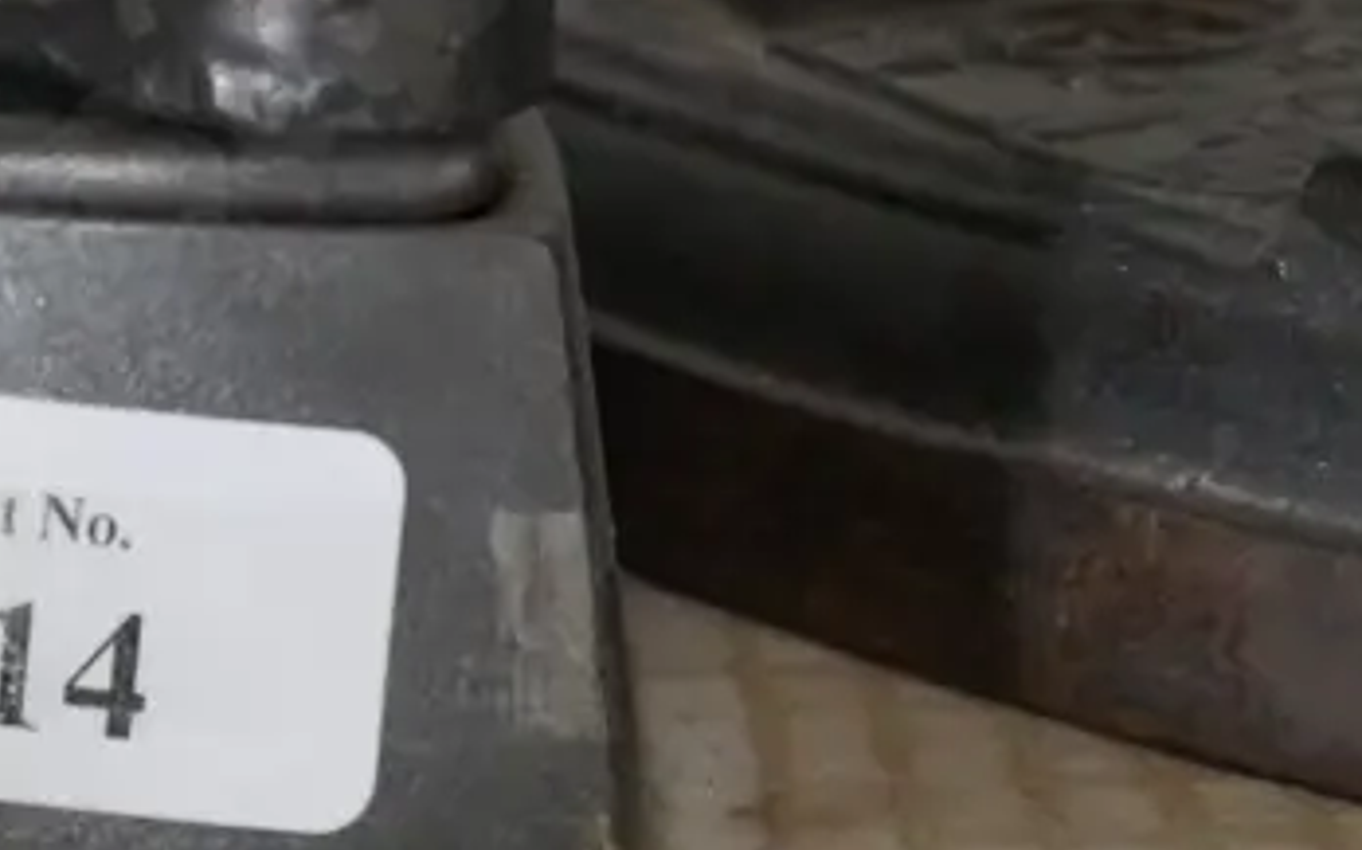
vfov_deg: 8.7
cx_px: 470
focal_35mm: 150
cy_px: -80
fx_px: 5564
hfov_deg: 13.9
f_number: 5.2
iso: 3200
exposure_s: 1/60
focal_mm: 24
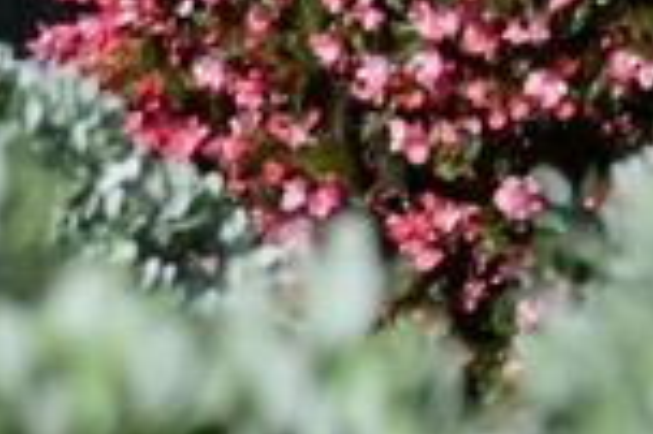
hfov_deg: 1.1
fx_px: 34281
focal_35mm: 1892
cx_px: 2496
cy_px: -77
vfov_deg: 0.7
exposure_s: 1/125
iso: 100
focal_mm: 160
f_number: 14
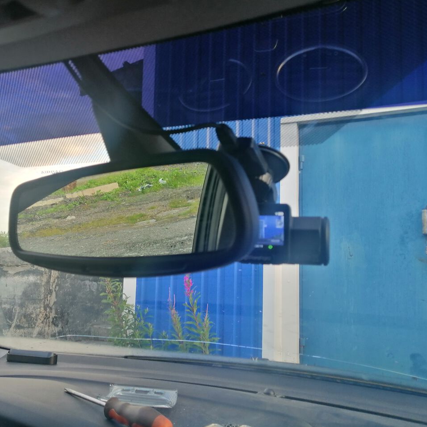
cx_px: 171
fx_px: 447
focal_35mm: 32
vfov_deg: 51.1
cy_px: 213
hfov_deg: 50.8
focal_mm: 3.95
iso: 64
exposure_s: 1/50
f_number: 1.8
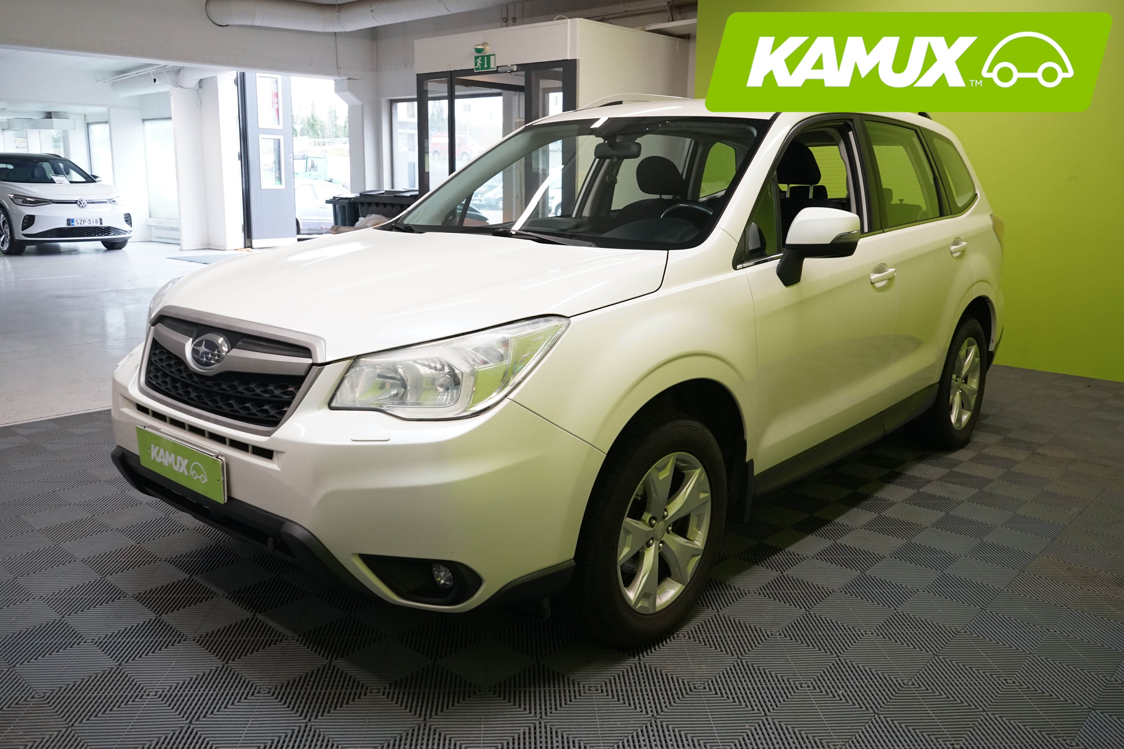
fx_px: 905
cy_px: 363
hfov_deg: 63.7
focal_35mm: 29
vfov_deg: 45.0
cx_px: 560
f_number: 7.1
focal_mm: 28
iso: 1600
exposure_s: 1/30
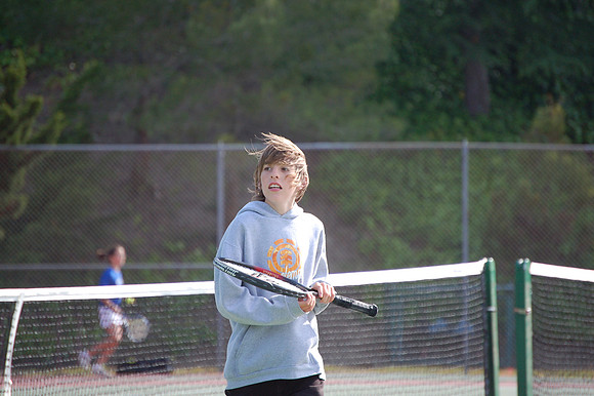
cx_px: 297
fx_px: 4947
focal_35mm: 300
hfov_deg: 6.9
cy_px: 198
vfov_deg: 4.6
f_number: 5.6
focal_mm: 200
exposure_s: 1/500
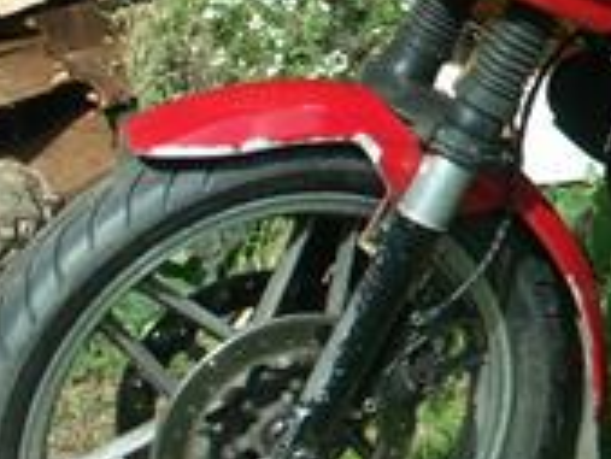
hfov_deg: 12.0
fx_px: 2738
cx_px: 998
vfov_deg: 9.3
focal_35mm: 155
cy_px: -213
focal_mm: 10.7
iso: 100
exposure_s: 1/250
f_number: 7.1
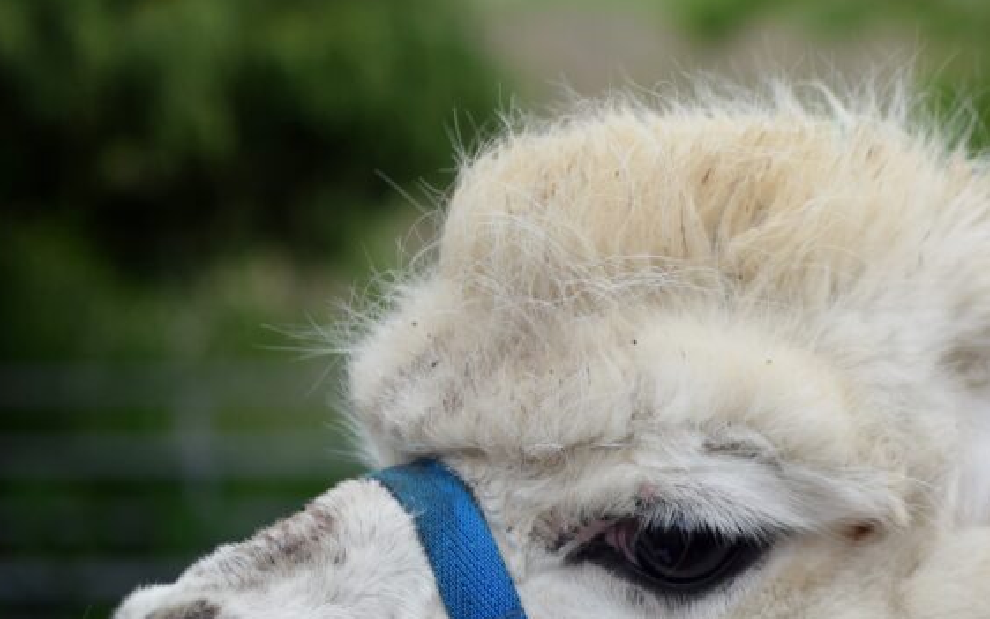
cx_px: 1057
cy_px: 520
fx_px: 3706
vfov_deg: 9.5
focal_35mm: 137
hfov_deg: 14.9
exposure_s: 1/2000
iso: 100
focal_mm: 35
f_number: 1.8
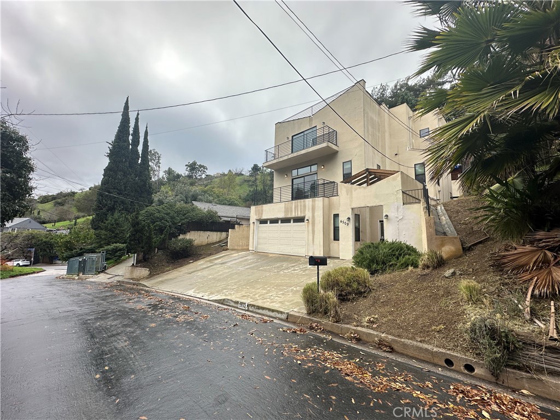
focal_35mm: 14
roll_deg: -1.7
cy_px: 210
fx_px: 226
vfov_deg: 85.7
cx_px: 280
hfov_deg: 102.1
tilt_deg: +6.7
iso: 50
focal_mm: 2.22
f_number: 2.2
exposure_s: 1/796
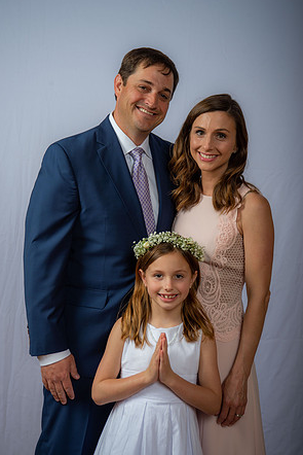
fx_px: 744
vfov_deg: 33.9
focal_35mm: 59
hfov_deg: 23.0
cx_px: 152
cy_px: 225
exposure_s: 1/200
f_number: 6.3
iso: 250
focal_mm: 58
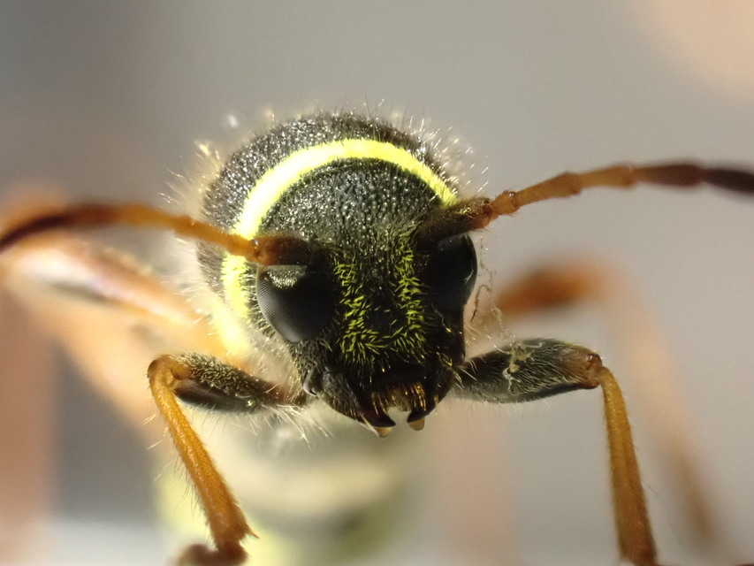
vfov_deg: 14.8
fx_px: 2178
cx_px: 377
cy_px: 283
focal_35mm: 100
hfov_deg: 19.6
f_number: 6.3
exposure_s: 1/30
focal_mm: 18
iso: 1600
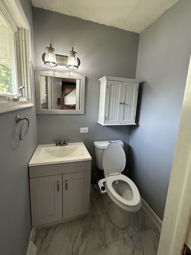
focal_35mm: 15
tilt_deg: -8.9
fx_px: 110
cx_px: 91
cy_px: 119
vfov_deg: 98.0
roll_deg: -4.4
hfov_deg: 81.7
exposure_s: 1/120
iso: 320
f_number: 2.2
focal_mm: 2.22
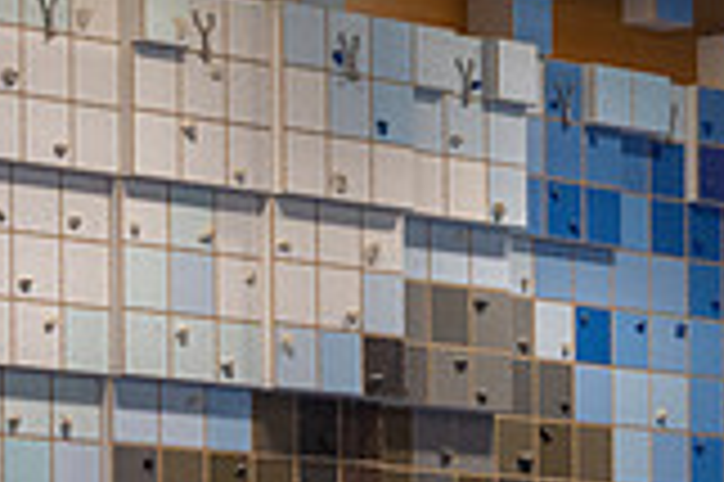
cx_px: 944
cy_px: 815
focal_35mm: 264
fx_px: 5304
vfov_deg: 5.1
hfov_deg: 7.7
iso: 2000
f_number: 3.5
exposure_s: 1/400
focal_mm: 70
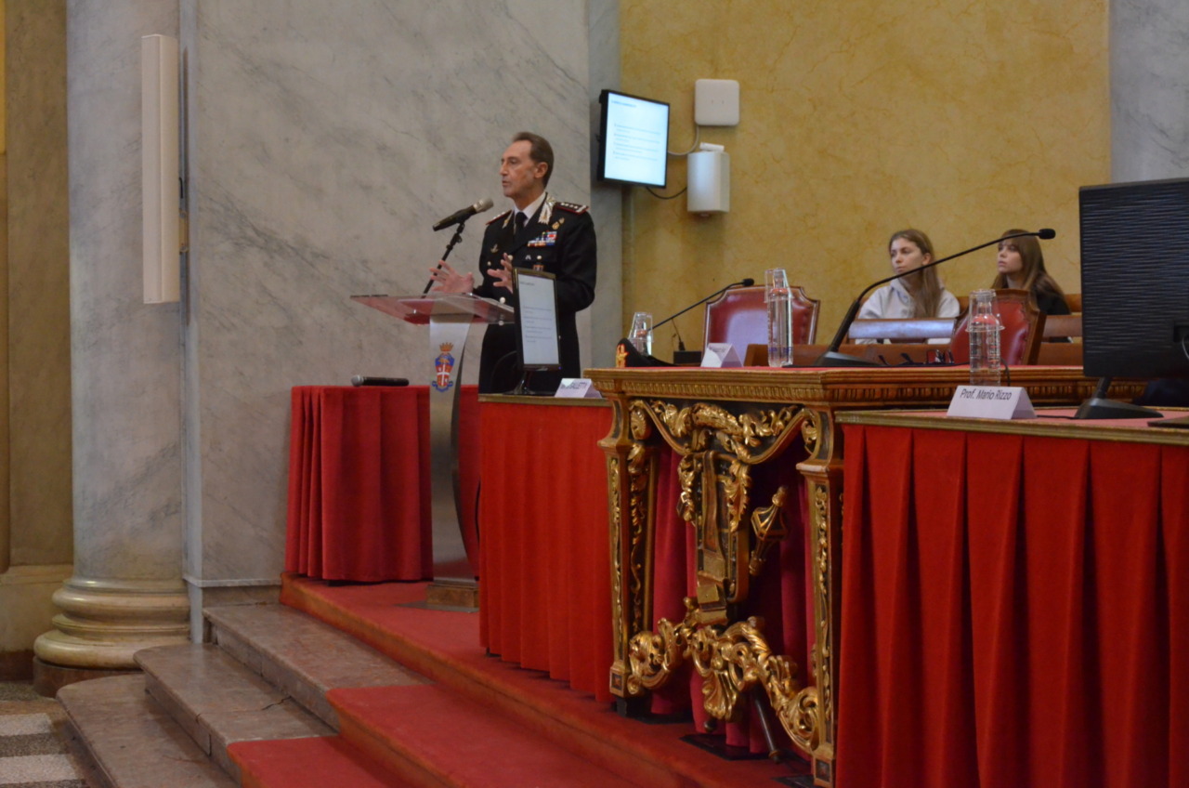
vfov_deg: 21.5
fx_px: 2077
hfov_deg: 32.0
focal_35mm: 63
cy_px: 394
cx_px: 594
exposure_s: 1/80
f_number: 6.3
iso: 4000
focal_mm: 42
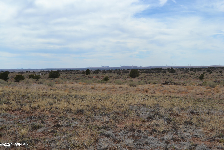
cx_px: 112
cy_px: 75
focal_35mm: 52
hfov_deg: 37.9
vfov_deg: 25.8
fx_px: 327
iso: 100
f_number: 9
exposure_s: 1/320
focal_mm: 35
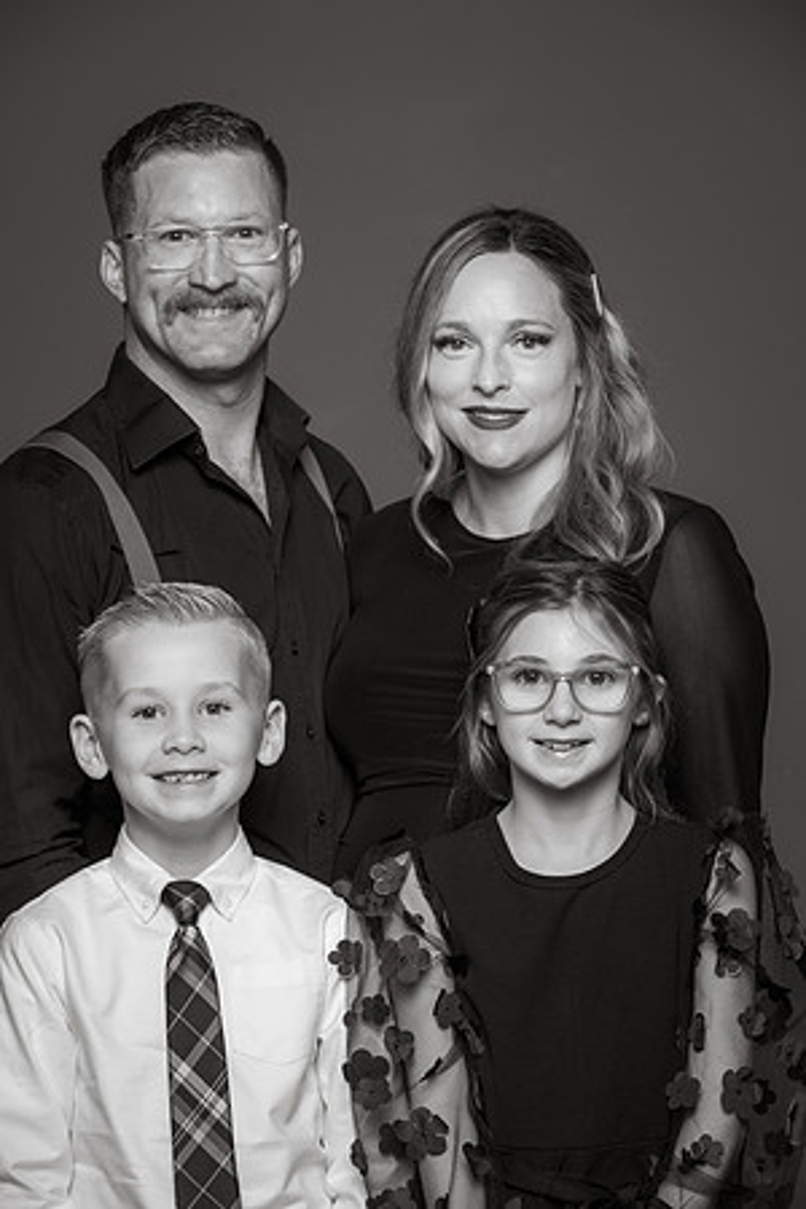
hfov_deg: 9.1
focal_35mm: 150
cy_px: 604
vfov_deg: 13.7
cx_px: 403
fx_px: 5037
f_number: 9
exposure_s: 1/160
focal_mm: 150
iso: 400
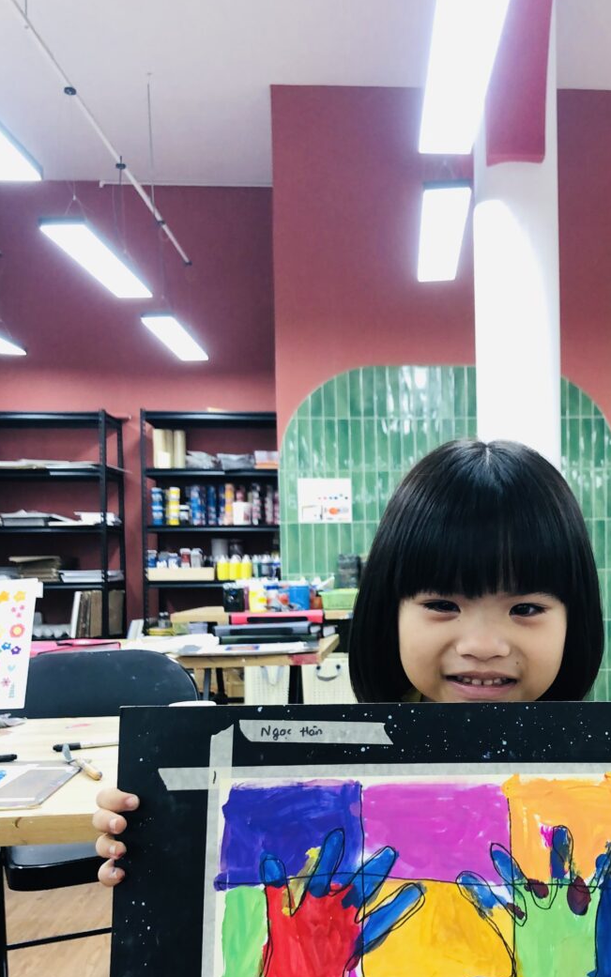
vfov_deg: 51.0
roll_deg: -1.2
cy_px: 616
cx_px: 466
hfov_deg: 32.9
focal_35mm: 38
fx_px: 1012
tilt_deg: -1.4
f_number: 1.8
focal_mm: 4
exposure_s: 1/33
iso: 40
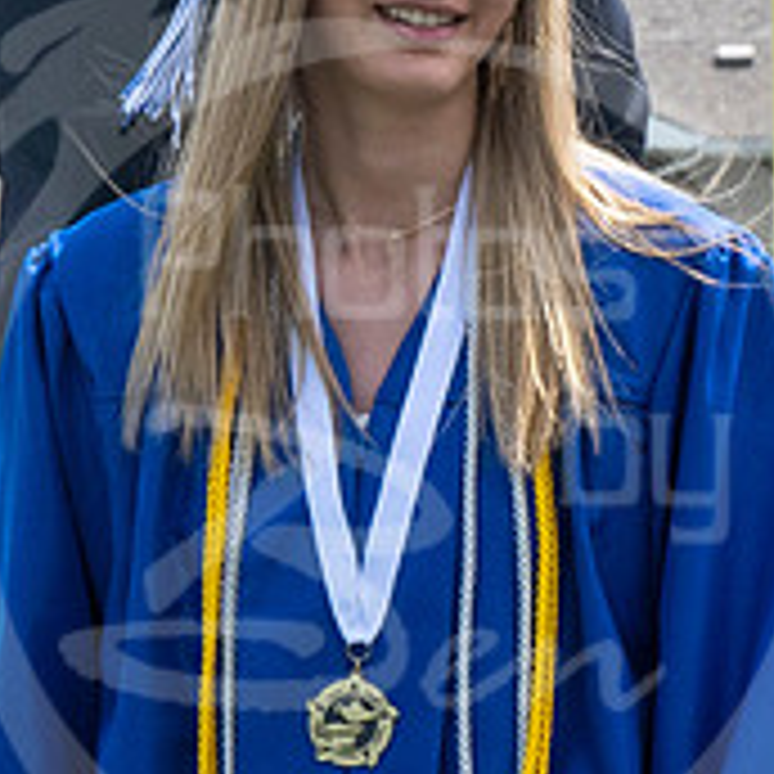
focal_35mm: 580
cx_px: -289
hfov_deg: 3.0
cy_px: 93
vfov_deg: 3.0
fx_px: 14672
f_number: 13
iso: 200
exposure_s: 1/250
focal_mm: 70
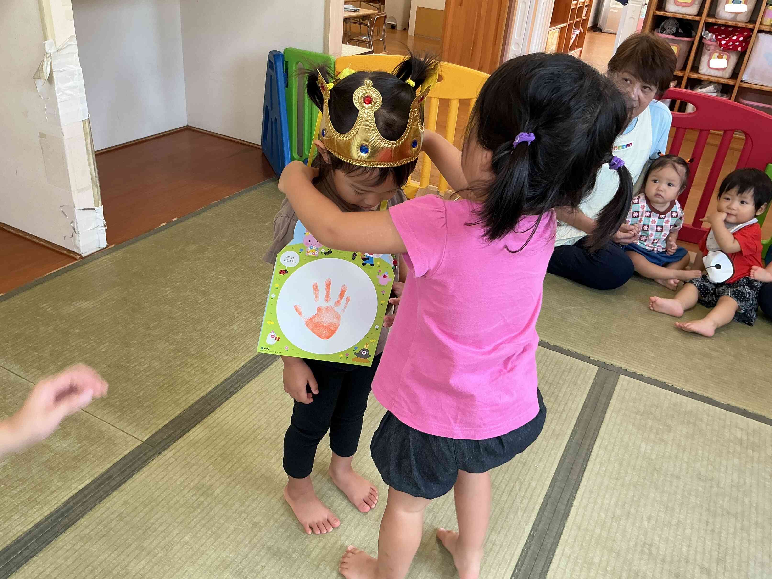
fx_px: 647
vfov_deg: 48.2
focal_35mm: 29
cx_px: 386
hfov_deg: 61.7
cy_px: 290
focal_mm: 3
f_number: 1.8
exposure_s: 1/60
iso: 50
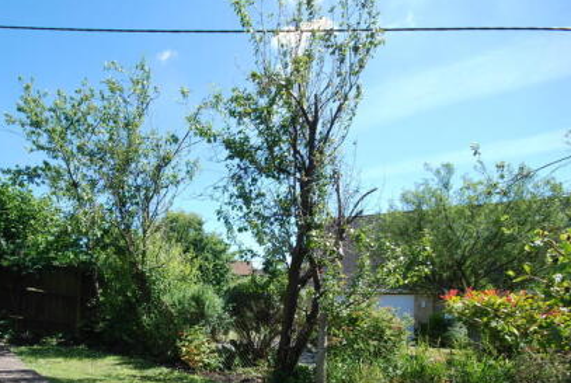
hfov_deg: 69.4
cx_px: 152
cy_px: 300
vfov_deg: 50.5
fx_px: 381
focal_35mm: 24
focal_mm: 10
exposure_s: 1/200
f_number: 7.1
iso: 200
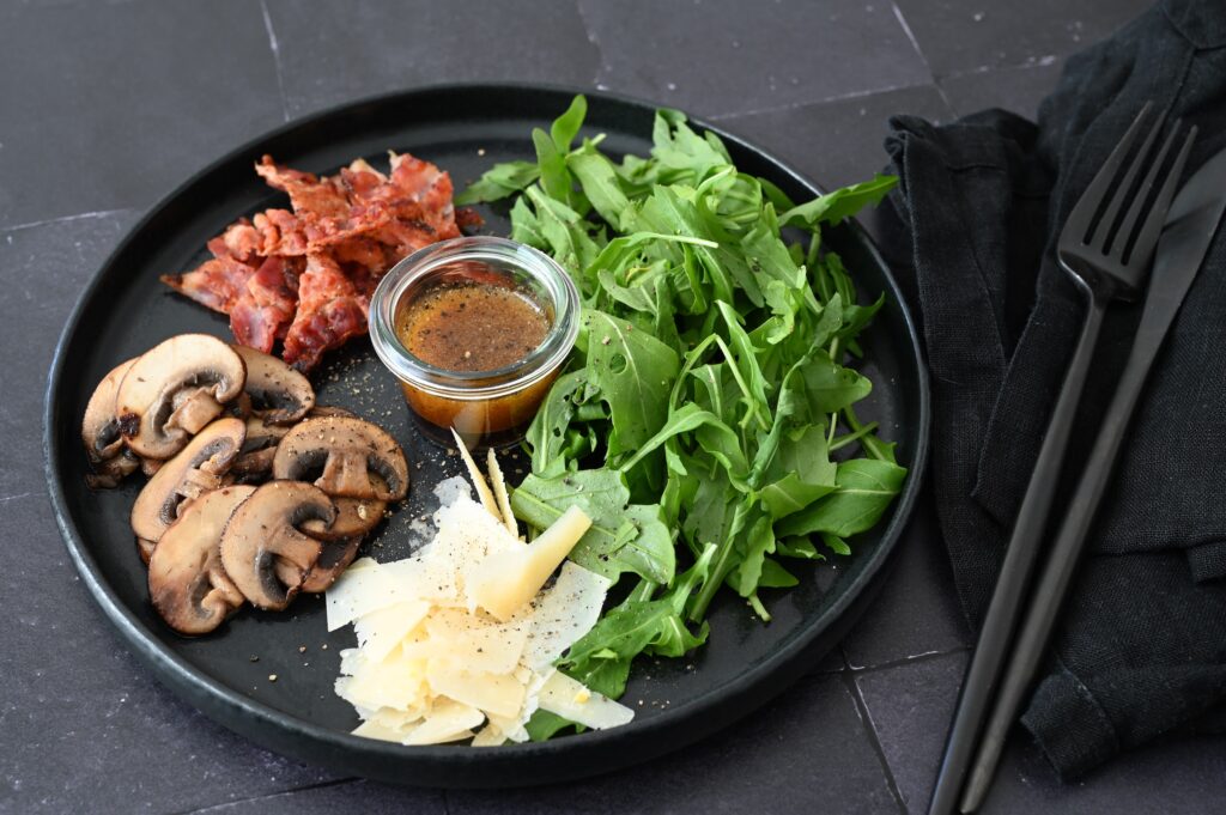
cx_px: 613
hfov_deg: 39.6
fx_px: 1701
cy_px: 408
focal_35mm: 50
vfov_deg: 26.9
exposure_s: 1/4
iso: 100
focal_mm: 50
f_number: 9
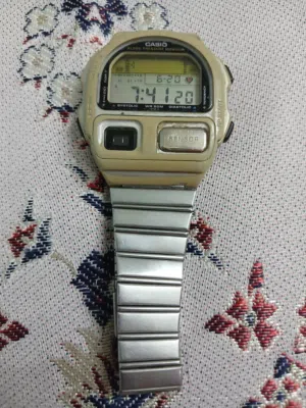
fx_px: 318
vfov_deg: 65.3
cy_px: 204
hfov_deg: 51.4
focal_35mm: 27
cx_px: 153
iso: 250
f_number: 1.8
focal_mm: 3.98
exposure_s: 1/50
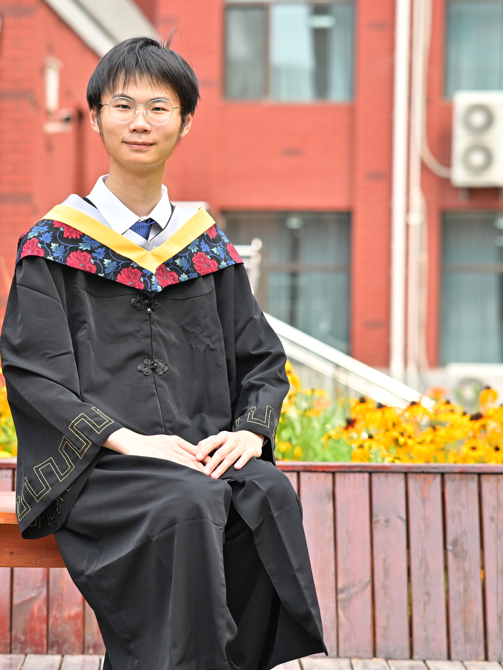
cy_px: 335
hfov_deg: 12.0
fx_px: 2383
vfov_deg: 16.0
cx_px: 113
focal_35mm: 123
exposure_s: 1/500
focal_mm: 85
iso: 160
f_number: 3.2
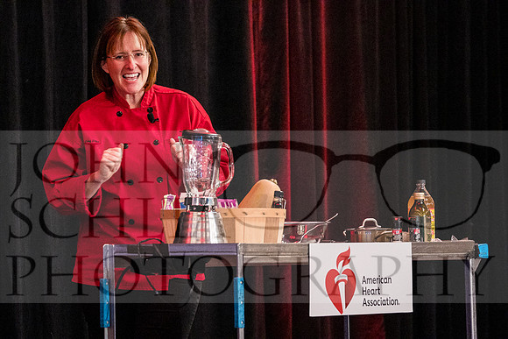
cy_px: 170
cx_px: 254
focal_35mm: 225
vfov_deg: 6.1
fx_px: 3176
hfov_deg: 9.1
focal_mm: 150
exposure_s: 1/100
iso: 6400
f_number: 4
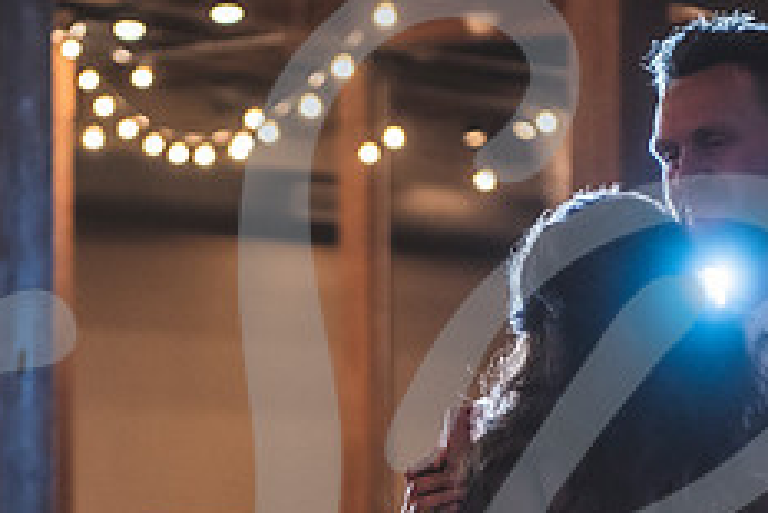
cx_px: 321
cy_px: 586
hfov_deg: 10.9
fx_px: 4013
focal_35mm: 188
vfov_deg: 7.3
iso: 1600
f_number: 2.8
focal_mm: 70
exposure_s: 1/125
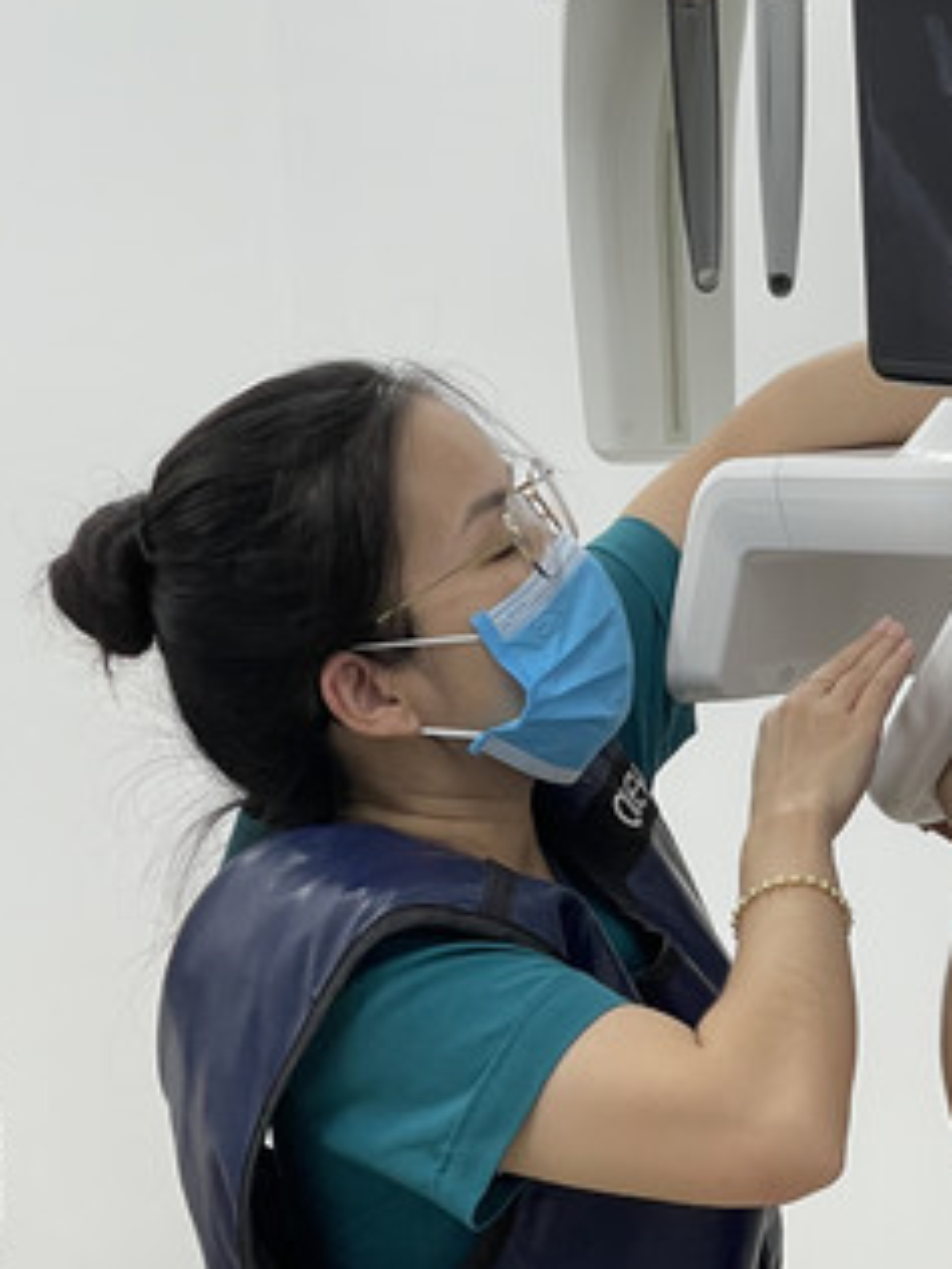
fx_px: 4950
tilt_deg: -1.9
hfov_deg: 10.9
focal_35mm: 135
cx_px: 956
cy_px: 428
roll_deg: +2.2
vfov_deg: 14.6
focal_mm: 7.5
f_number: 2.2
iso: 64
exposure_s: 1/100
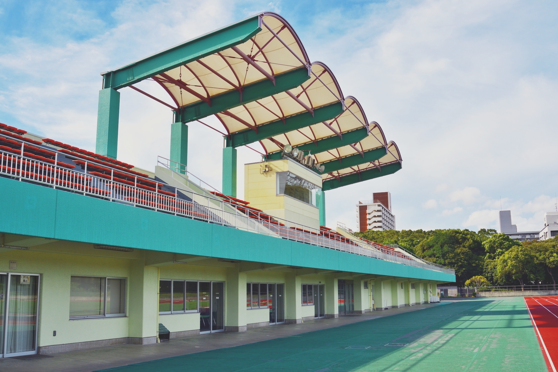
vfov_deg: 36.9
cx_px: 279
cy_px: 186
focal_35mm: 36
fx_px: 558
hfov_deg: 53.1
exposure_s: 1/250
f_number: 8
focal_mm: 24
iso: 100
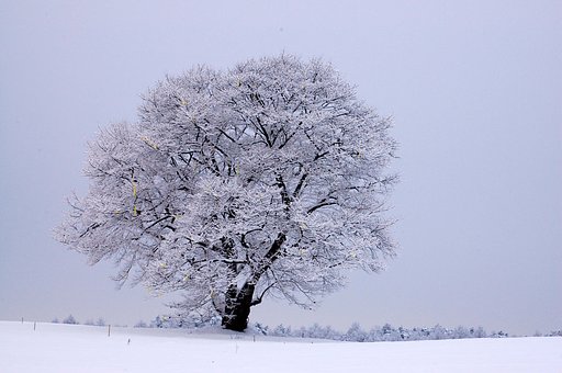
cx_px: 281
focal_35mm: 135
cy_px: 186
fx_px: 2105
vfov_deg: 10.1
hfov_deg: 15.2
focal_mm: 90
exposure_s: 1/160
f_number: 16
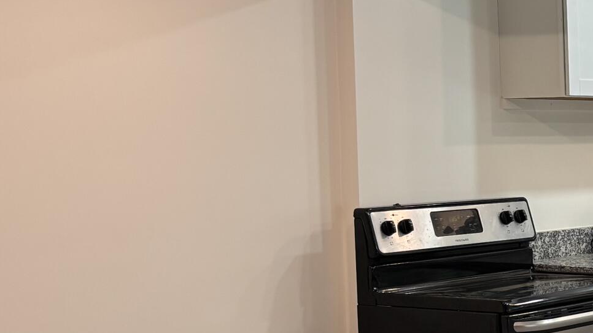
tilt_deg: -5.0
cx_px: 763
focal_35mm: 88
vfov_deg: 13.7
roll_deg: +0.3
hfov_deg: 21.9
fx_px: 1383
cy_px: 236
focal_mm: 5.96
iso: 100
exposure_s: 1/120
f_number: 1.6
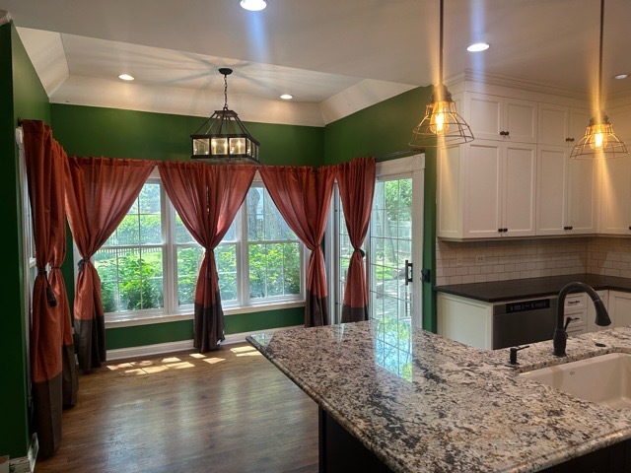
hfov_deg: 71.6
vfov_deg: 56.8
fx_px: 437
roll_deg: +0.1
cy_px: 236
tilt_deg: -2.3
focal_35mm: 24
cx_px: 316
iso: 100
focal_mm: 6.86
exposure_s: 1/120
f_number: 1.78
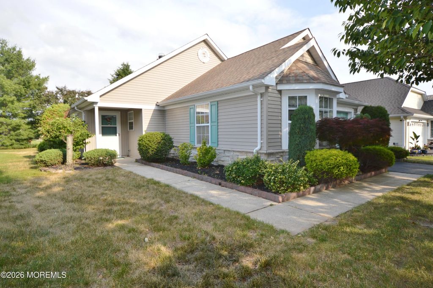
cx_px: 216
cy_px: 144
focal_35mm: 20
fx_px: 234
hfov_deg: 85.5
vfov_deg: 63.1
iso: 100
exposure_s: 1/200
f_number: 5
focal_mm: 13
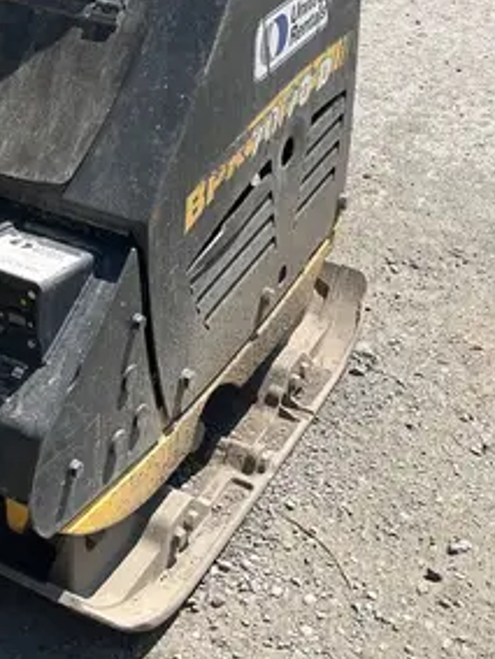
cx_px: 44
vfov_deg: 26.9
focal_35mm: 67
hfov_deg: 21.4
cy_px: -45
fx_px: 1277
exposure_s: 1/3049
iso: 50
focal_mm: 5.1
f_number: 1.6
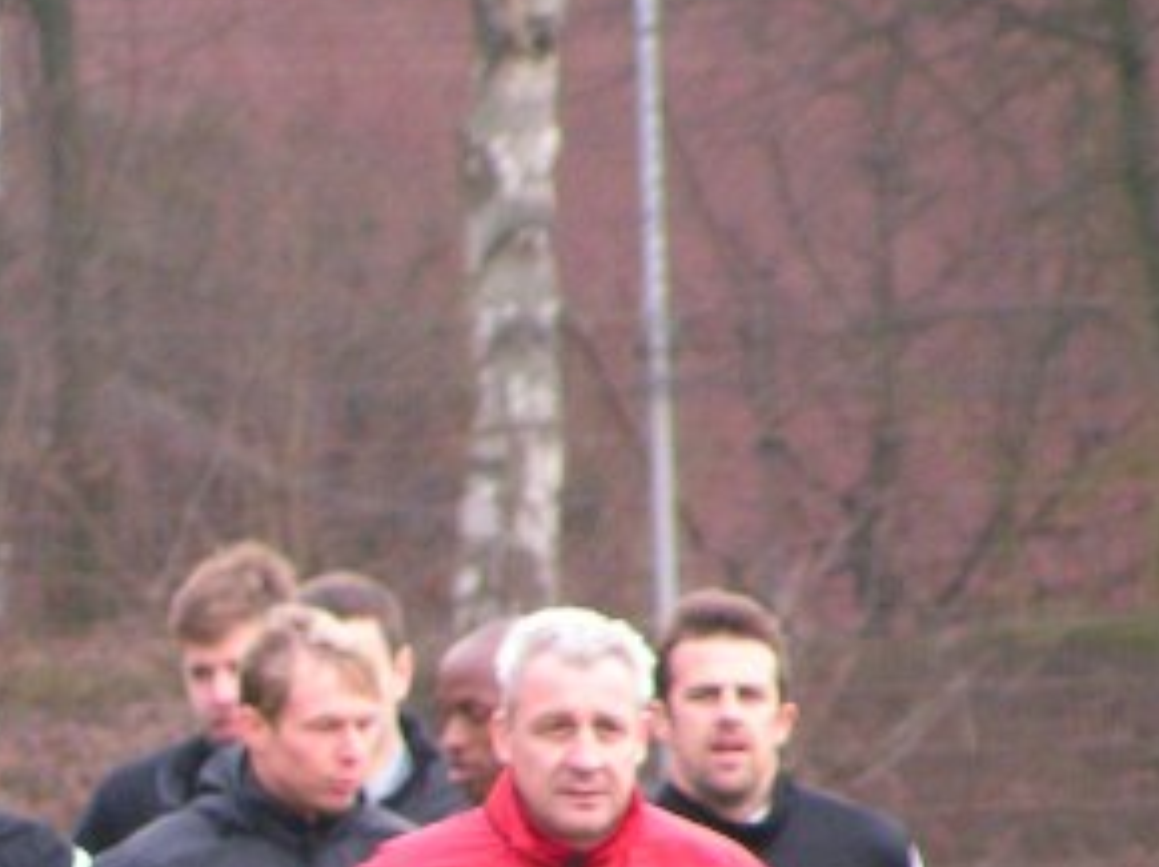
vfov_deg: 1.7
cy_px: 943
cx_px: -344
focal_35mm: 859
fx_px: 28737
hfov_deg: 2.3
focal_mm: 47.6
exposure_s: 1/125
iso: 200
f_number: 3.5
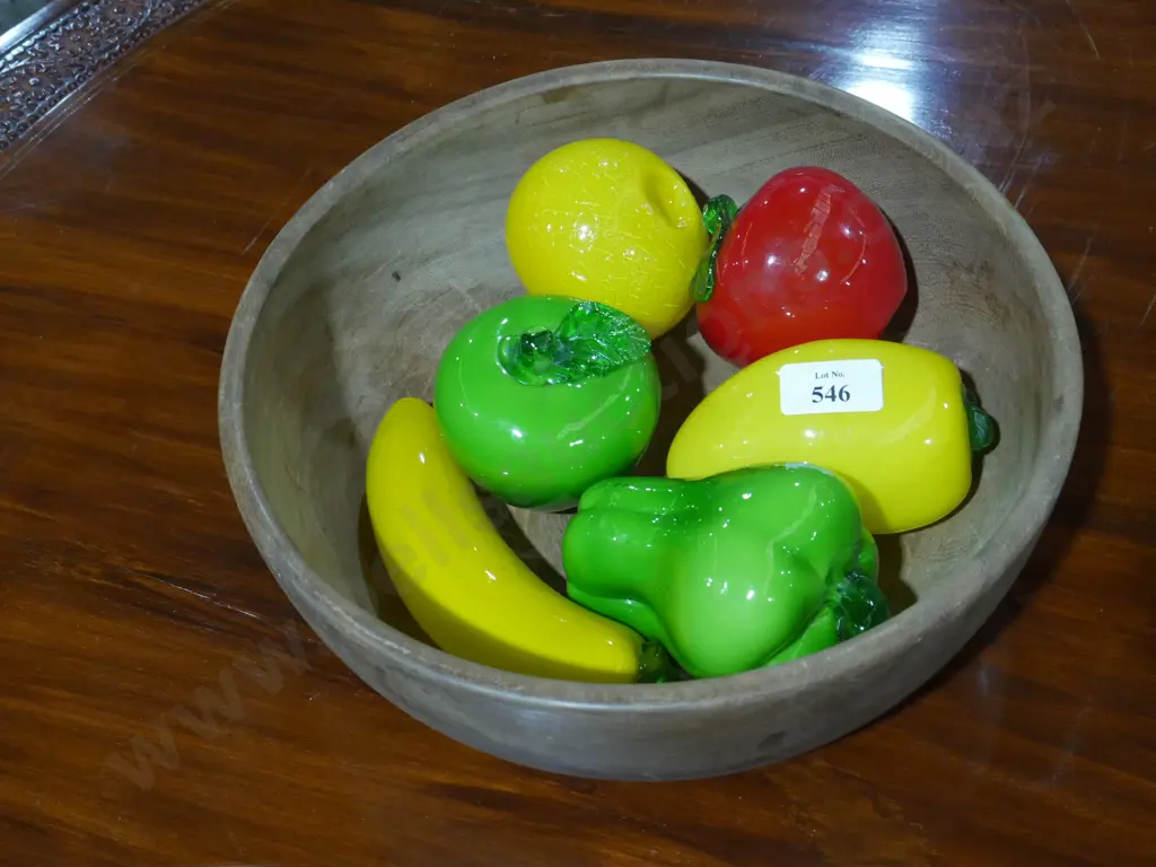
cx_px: 578
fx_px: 1670
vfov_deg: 29.1
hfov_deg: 38.2
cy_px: 434
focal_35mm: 50
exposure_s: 1/60
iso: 2500
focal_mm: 25
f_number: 9
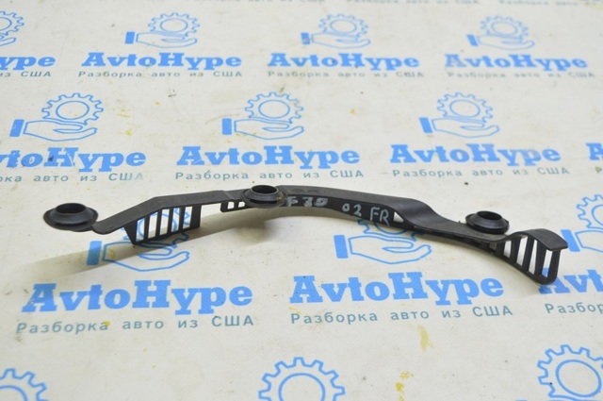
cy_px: 200
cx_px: 302
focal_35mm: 45
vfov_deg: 29.8
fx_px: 753
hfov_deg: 43.7
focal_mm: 30
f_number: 5.6
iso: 400
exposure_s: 1/20
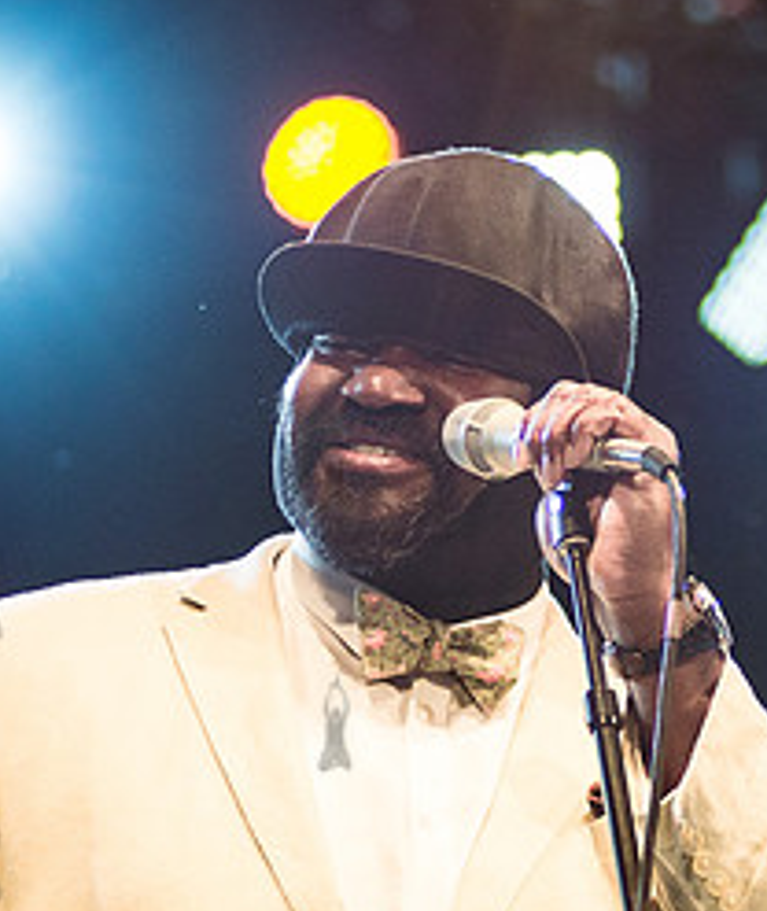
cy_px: 841
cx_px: 476
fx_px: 7265
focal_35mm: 264
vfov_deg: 7.2
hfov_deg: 6.0
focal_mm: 92
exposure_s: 1/500
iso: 1600
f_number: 3.2
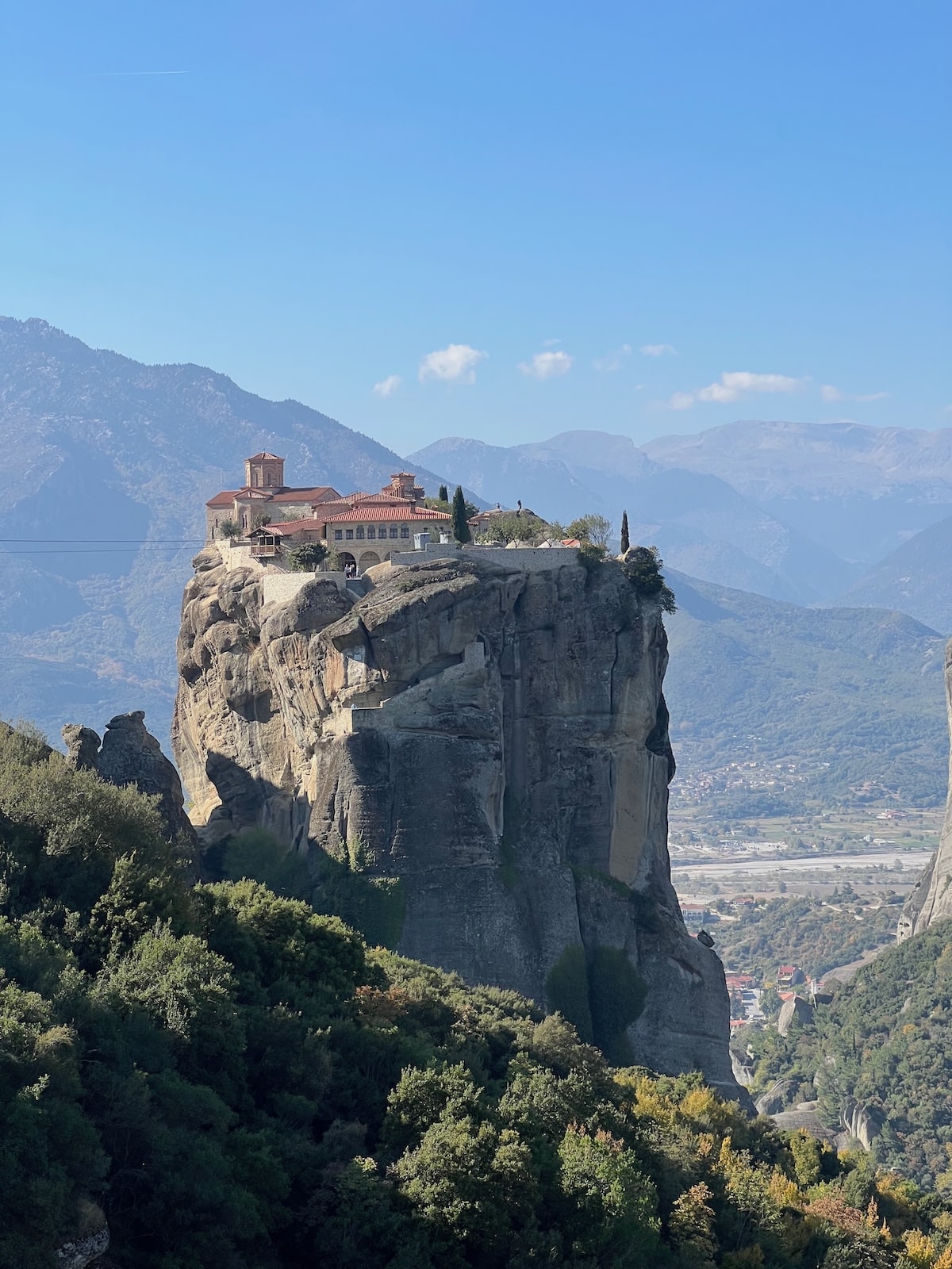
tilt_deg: +0.6
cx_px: 476
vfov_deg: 25.3
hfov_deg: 19.1
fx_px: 2824
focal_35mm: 77
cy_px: 634
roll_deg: +1.1
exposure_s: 1/669
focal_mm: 9
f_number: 2.8
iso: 32
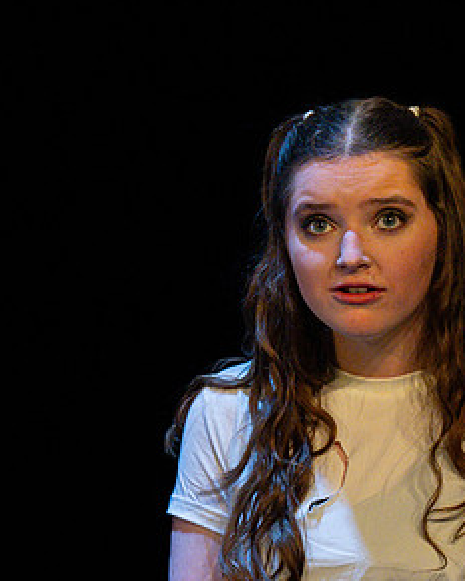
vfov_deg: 2.6
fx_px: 13022
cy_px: 372
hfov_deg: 2.0
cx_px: 283
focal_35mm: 757
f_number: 4
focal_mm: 200
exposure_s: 1/500
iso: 1250
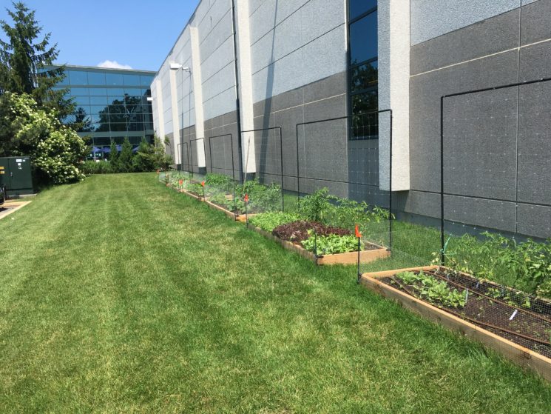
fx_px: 462
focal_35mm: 29
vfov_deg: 48.2
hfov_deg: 61.7
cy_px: 207
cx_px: 276
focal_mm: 4.15
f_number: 2.2
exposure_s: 1/1425
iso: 25
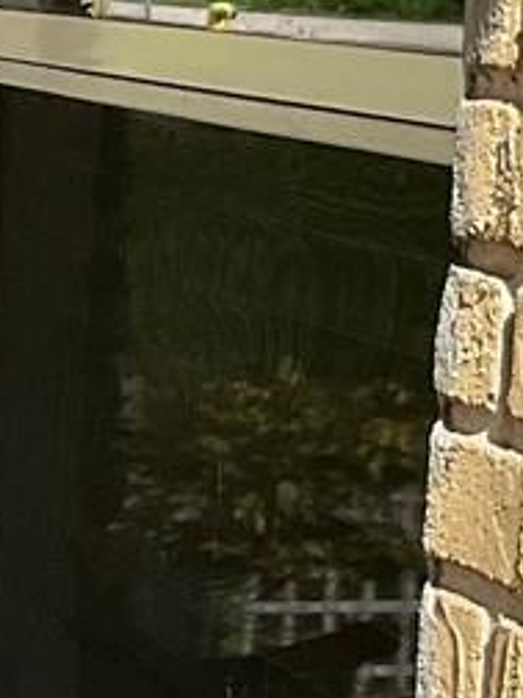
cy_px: 640
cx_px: -706
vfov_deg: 10.7
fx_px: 3707
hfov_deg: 7.6
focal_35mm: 184
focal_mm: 3
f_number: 1.8
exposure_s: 1/1121
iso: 16
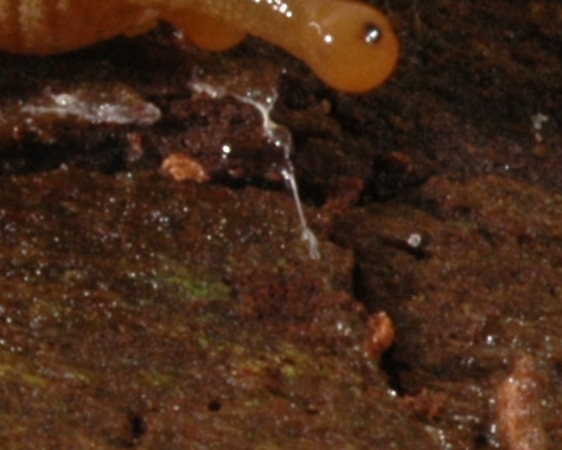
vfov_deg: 2.6
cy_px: -412
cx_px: -1336
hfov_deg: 3.2
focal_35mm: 597
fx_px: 9930
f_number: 40
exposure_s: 1/125
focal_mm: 60
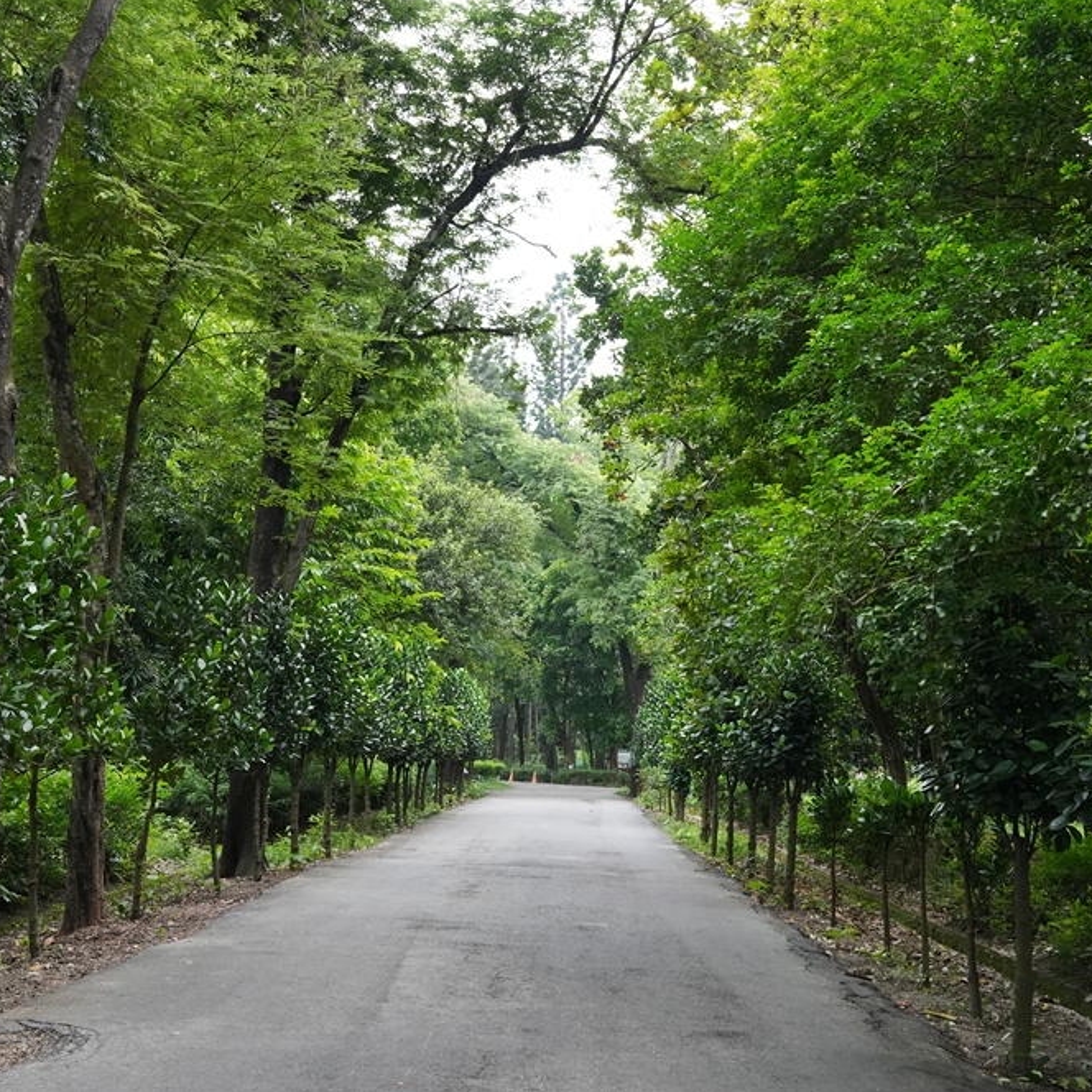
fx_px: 1394
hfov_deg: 42.8
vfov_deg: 42.8
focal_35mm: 39
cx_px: 574
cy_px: 532
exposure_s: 1/640
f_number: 8
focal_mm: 29.8
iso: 3200
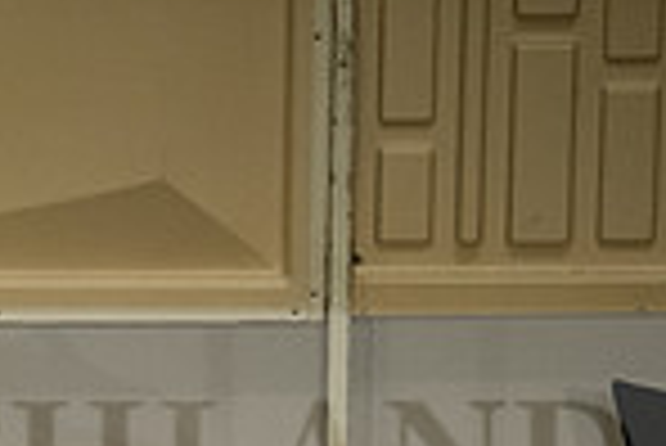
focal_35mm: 783
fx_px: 14499
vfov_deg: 1.8
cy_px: 858
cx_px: -508
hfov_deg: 2.6
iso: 3200
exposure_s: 1/250
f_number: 2.8
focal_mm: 200
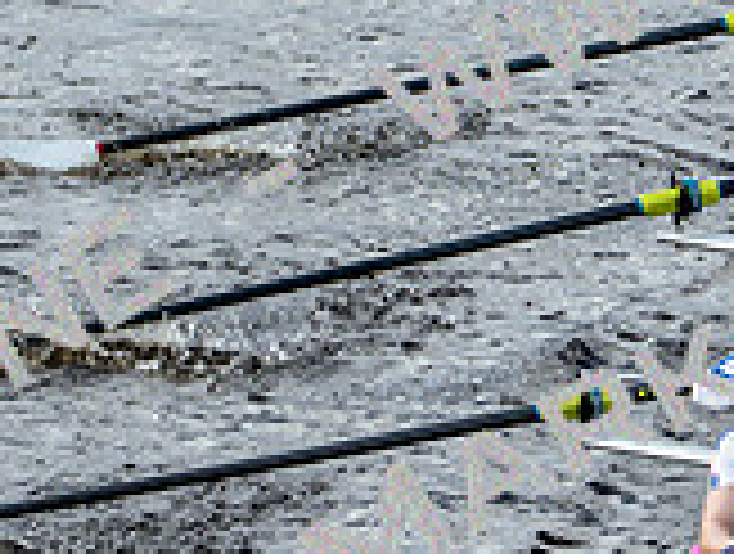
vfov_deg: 1.4
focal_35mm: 1055
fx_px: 22420
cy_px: 155
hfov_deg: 1.9
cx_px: 928
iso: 500
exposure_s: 1/1250
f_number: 6.3
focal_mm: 309
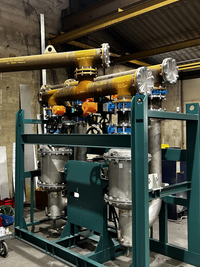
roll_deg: +1.2
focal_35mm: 37
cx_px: 61
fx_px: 285
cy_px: 127
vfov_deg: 50.1
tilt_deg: +2.4
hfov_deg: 38.1
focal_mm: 5.7
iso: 250
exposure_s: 1/50
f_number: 1.5
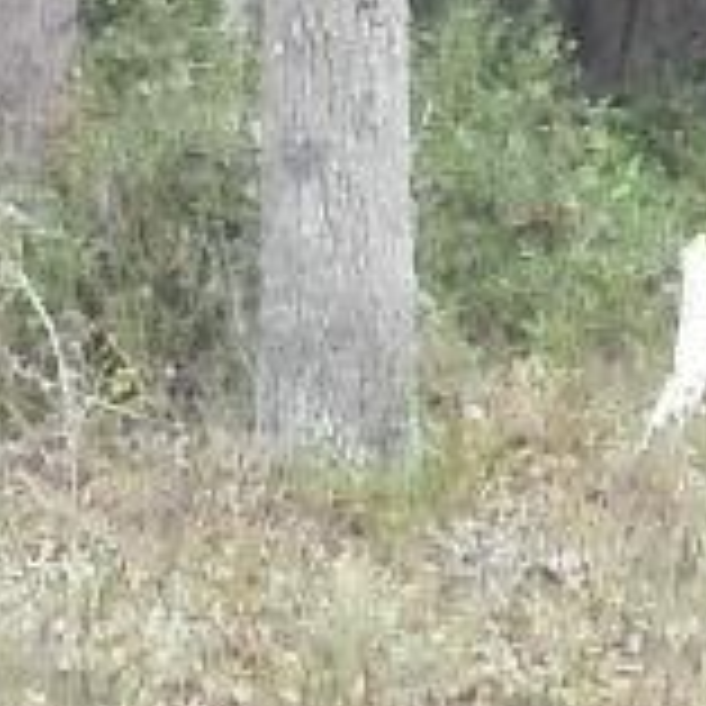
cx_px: 549
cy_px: -841
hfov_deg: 5.1
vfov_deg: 5.0
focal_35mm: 342
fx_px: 7891
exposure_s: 1/80
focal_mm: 6.2
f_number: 2.8
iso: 200
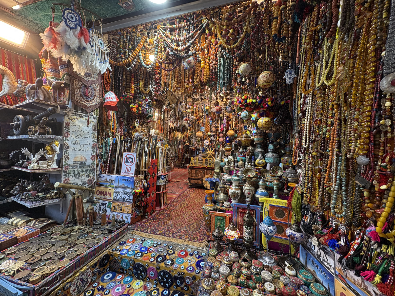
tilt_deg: -0.3
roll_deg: -0.7
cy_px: 148
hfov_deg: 102.1
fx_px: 160
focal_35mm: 14
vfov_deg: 85.7
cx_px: 198
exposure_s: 1/100
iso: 160
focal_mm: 2.22
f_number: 2.2
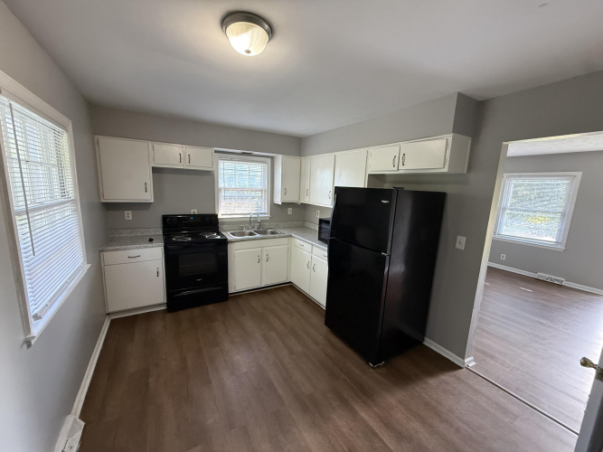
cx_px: 302
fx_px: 244
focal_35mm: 14
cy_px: 226
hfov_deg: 102.1
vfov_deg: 85.7
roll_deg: -0.5
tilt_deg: -7.8
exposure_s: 1/60
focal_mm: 2.22
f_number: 2.2
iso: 400
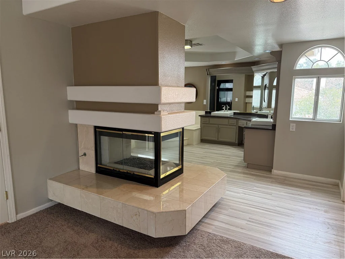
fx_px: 239
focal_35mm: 24
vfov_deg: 56.8
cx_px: 172
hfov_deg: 71.6
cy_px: 130
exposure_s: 1/120
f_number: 1.78
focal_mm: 6.76
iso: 250
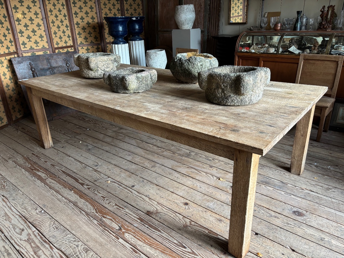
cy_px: 129
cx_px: 172
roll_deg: +2.4
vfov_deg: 53.1
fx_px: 258
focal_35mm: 26
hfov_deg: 67.3
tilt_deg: -22.9
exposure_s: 1/50
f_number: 1.6
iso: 100
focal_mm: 5.96
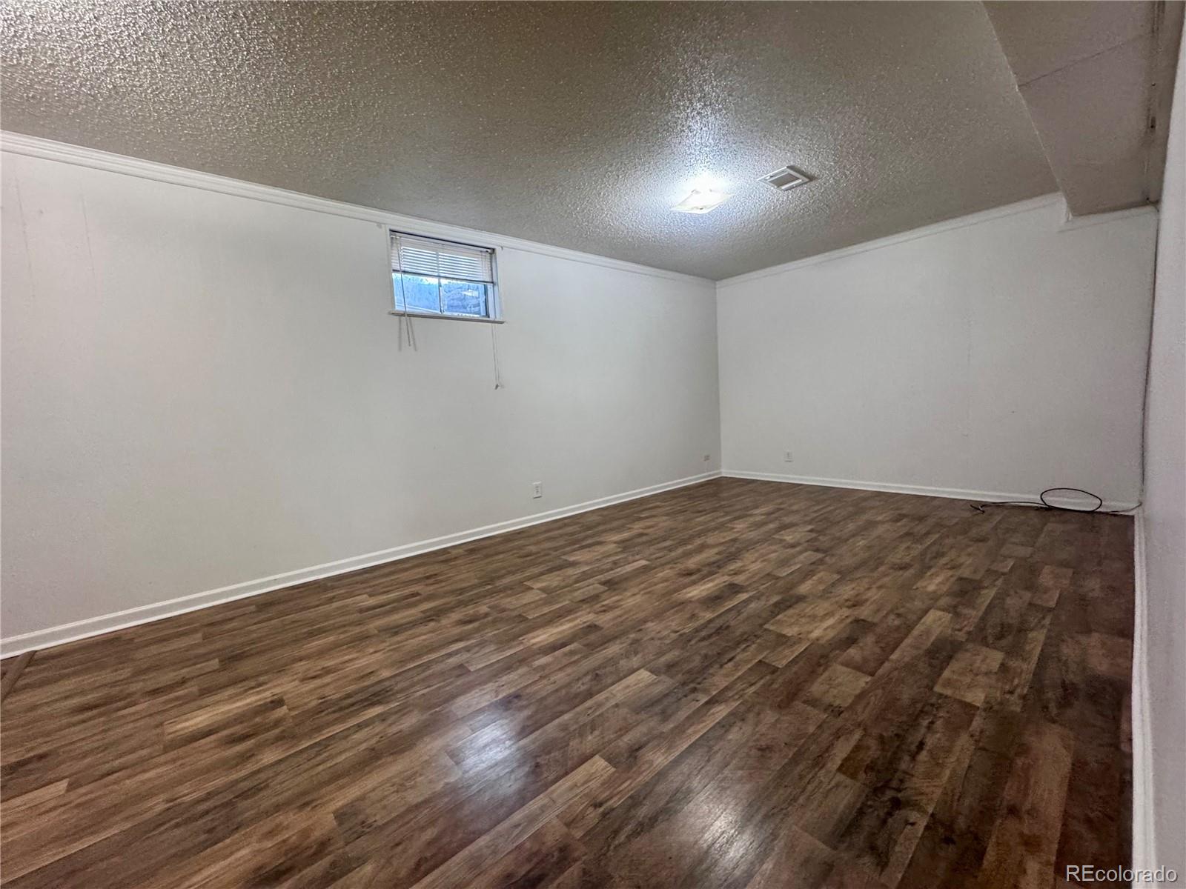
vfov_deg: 85.7
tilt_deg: -6.3
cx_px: 593
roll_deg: +3.0
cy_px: 444
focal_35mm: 14
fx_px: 480
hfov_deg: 102.1
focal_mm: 2.22
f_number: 2.2
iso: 400
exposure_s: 1/60
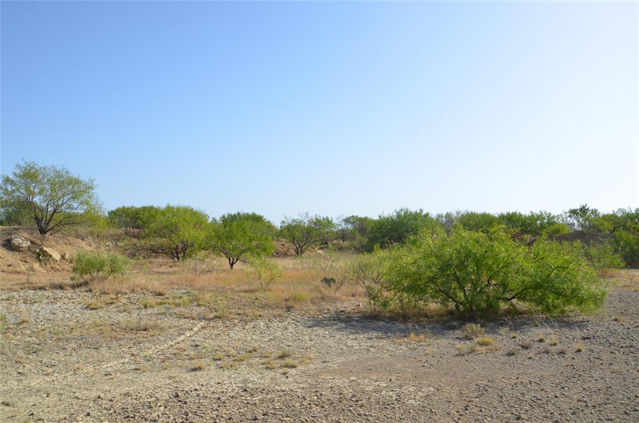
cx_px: 320
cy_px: 212
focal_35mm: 32
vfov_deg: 41.5
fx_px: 558
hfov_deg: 59.6
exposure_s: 1/250
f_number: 8
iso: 100
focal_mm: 21
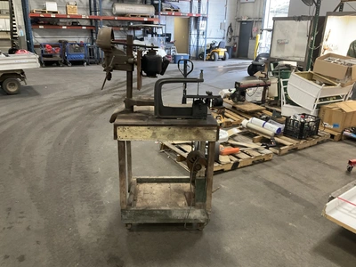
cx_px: 178
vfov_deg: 48.2
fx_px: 298
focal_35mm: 29
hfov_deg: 61.7
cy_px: 134
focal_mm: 3
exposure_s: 1/40
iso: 200
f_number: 1.8
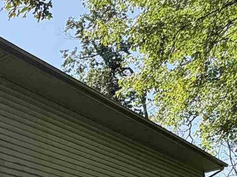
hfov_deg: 25.5
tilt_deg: +10.7
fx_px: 466
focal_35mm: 68
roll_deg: +3.3
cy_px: 234
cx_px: -51
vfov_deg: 19.8
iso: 40
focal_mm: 2.22
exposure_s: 1/552
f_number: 2.2
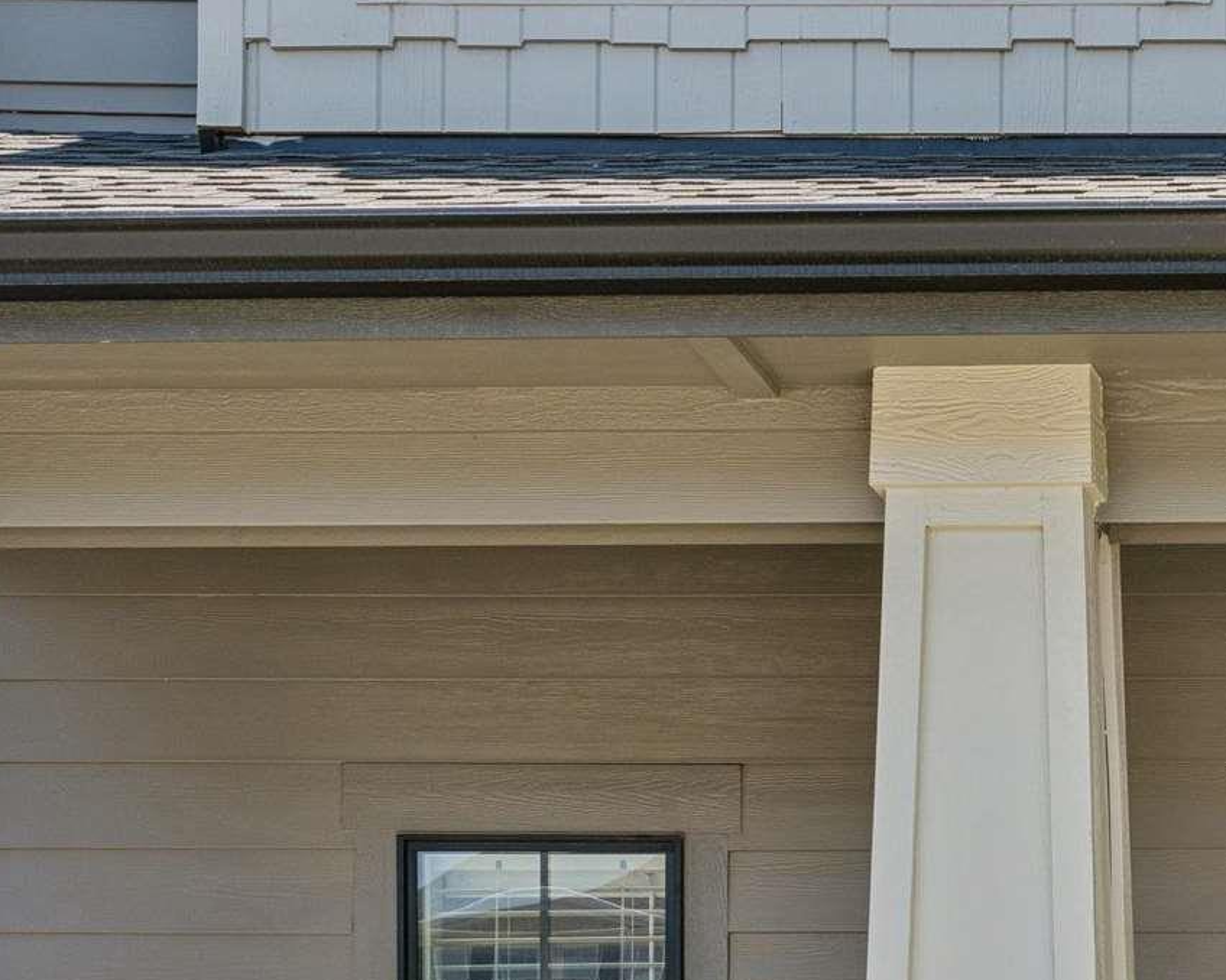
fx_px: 2467
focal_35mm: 68
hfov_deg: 24.9
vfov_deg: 20.6
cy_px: 1268
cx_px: 1514
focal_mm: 20
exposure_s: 1/50
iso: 400
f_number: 13
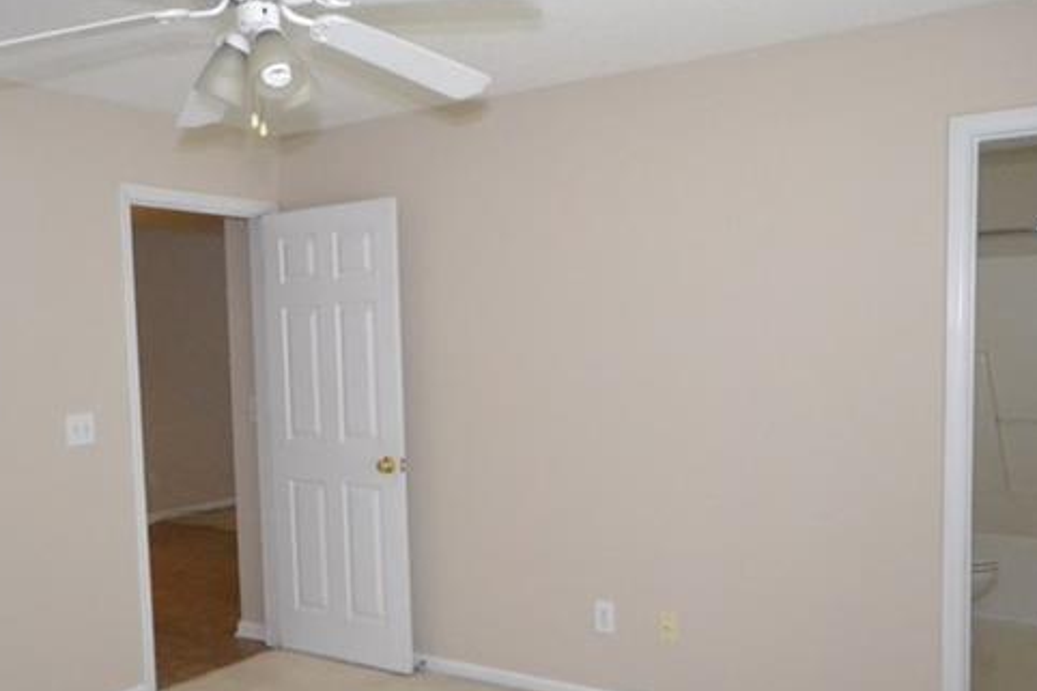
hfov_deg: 54.2
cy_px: 398
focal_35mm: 35
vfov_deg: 37.7
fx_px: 1010
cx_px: 448
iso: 3200
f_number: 4.2
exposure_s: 1/200
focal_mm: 11
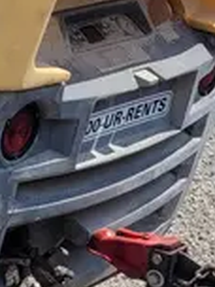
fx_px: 1035
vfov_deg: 15.8
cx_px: -285
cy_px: 169
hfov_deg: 10.4
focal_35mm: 125
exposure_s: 1/3143
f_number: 1.8
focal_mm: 5.4
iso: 40
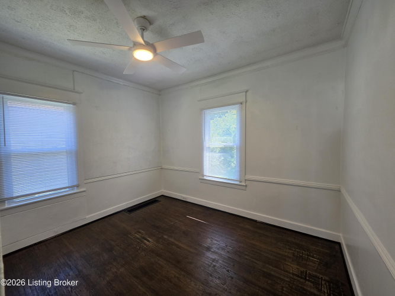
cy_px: 148
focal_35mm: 13
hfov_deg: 106.2
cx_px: 198
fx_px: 148
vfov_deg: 89.9
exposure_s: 1/120
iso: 100
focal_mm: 2.2
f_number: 1.9
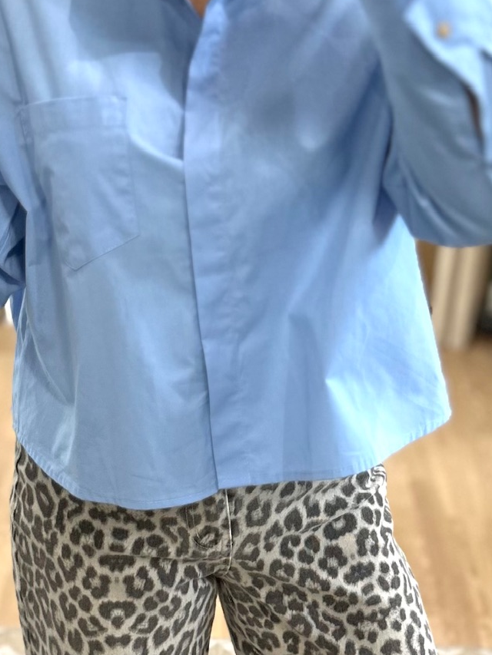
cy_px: 333
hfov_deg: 39.0
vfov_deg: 51.3
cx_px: 150
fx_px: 682
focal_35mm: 36
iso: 250
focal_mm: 6.86
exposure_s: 1/60
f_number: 1.78
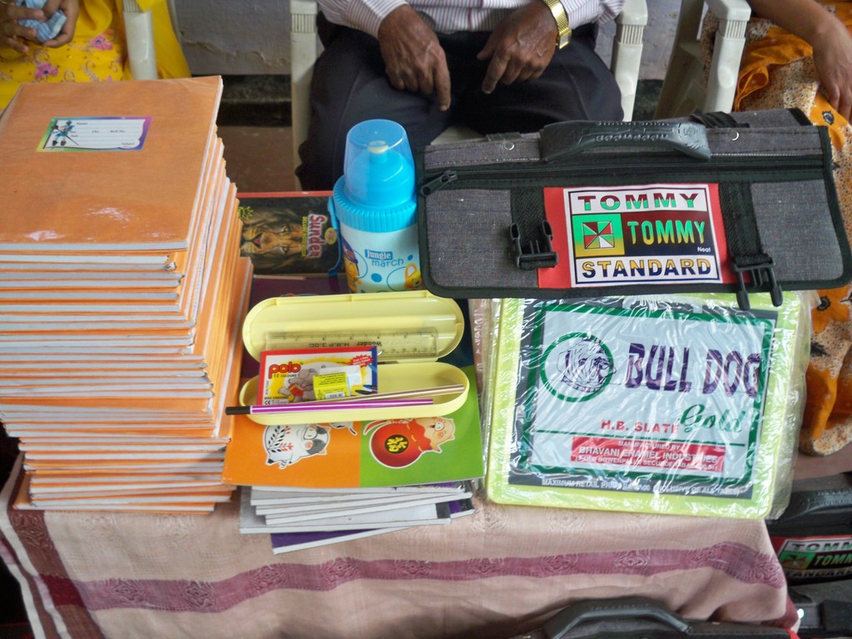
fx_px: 861
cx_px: 426
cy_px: 320
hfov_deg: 52.6
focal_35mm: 35
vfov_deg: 40.7
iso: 80
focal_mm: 6.3
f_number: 3.1
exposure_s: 1/40
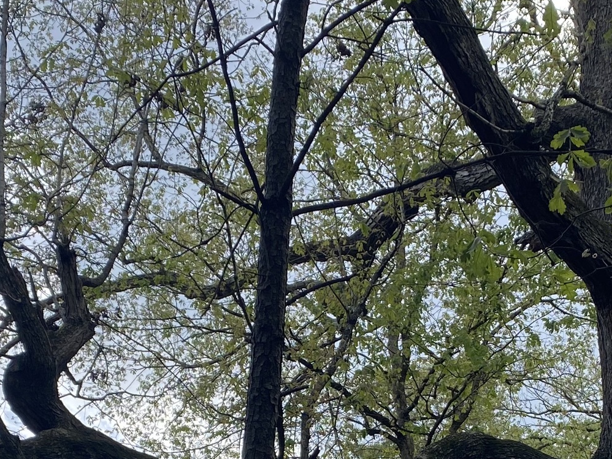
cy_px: 585
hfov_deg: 24.4
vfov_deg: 17.4
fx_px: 1415
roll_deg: -1.7
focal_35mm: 80
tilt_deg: +18.8
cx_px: 300
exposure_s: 1/912
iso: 32
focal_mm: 4.25
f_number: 1.8
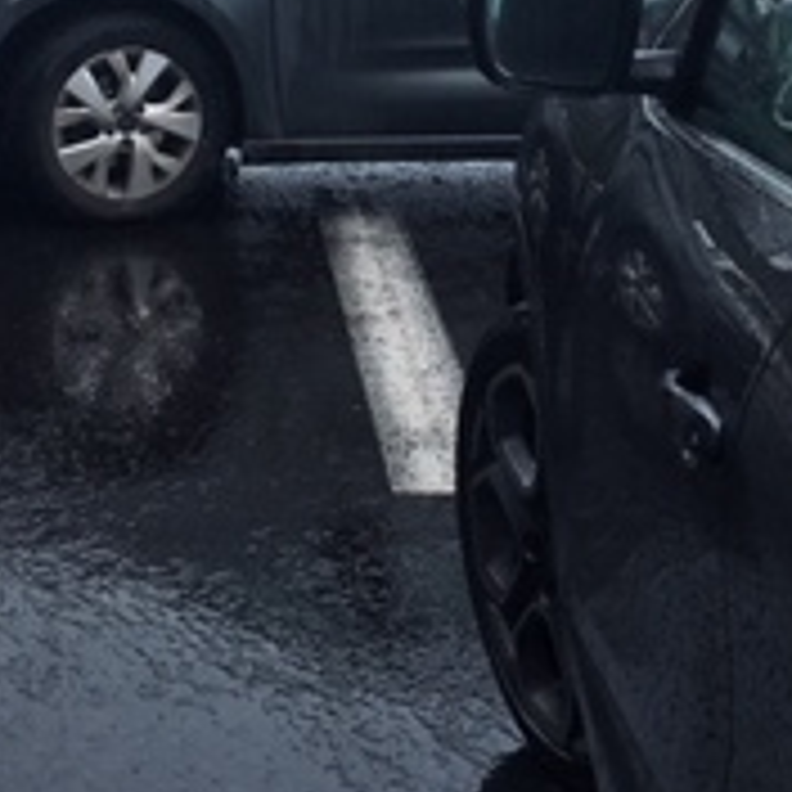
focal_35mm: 93
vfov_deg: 17.8
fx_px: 2407
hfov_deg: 18.7
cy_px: -162
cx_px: 374
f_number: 2.2
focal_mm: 4.15
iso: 25
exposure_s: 1/845
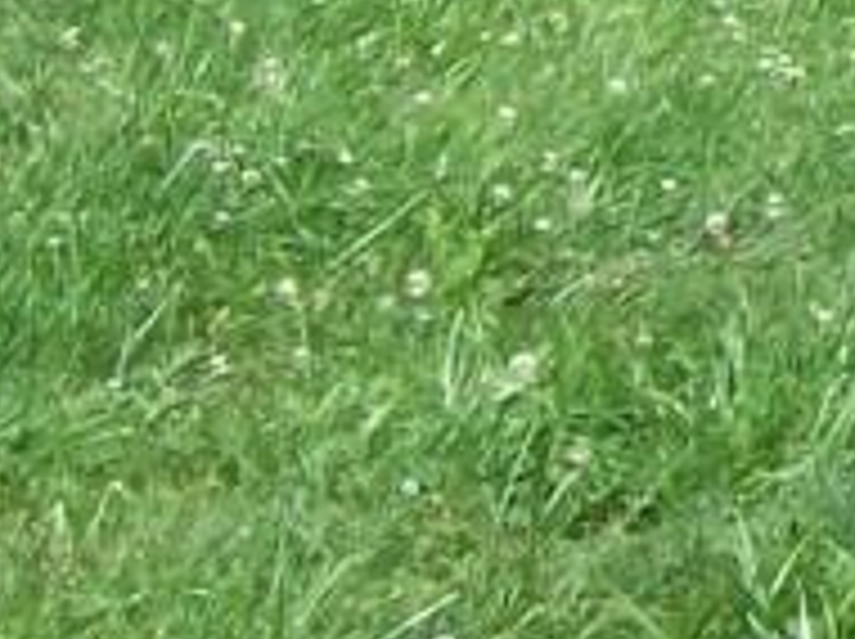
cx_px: 2462
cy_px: -1278
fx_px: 5994
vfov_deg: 5.7
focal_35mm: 243
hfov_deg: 7.3
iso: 80
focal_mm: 6
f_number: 4.8
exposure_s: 1/300
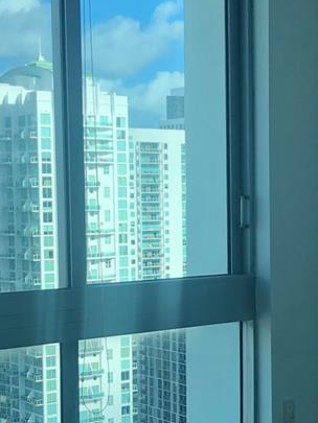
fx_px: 1016
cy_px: 271
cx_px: 228
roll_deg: +0.6
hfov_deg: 17.7
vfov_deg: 23.5
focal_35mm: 83
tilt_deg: -4.4
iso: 20
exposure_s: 1/615
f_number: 1.8
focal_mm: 3.99
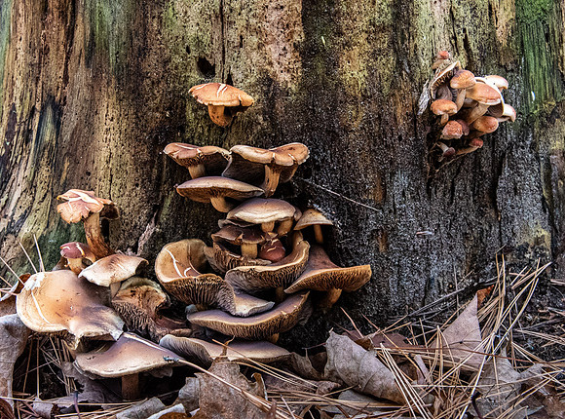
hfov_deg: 26.8
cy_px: 210
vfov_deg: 20.0
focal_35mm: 73
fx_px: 1186
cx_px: 268
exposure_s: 1/200
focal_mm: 68
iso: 10000
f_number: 14
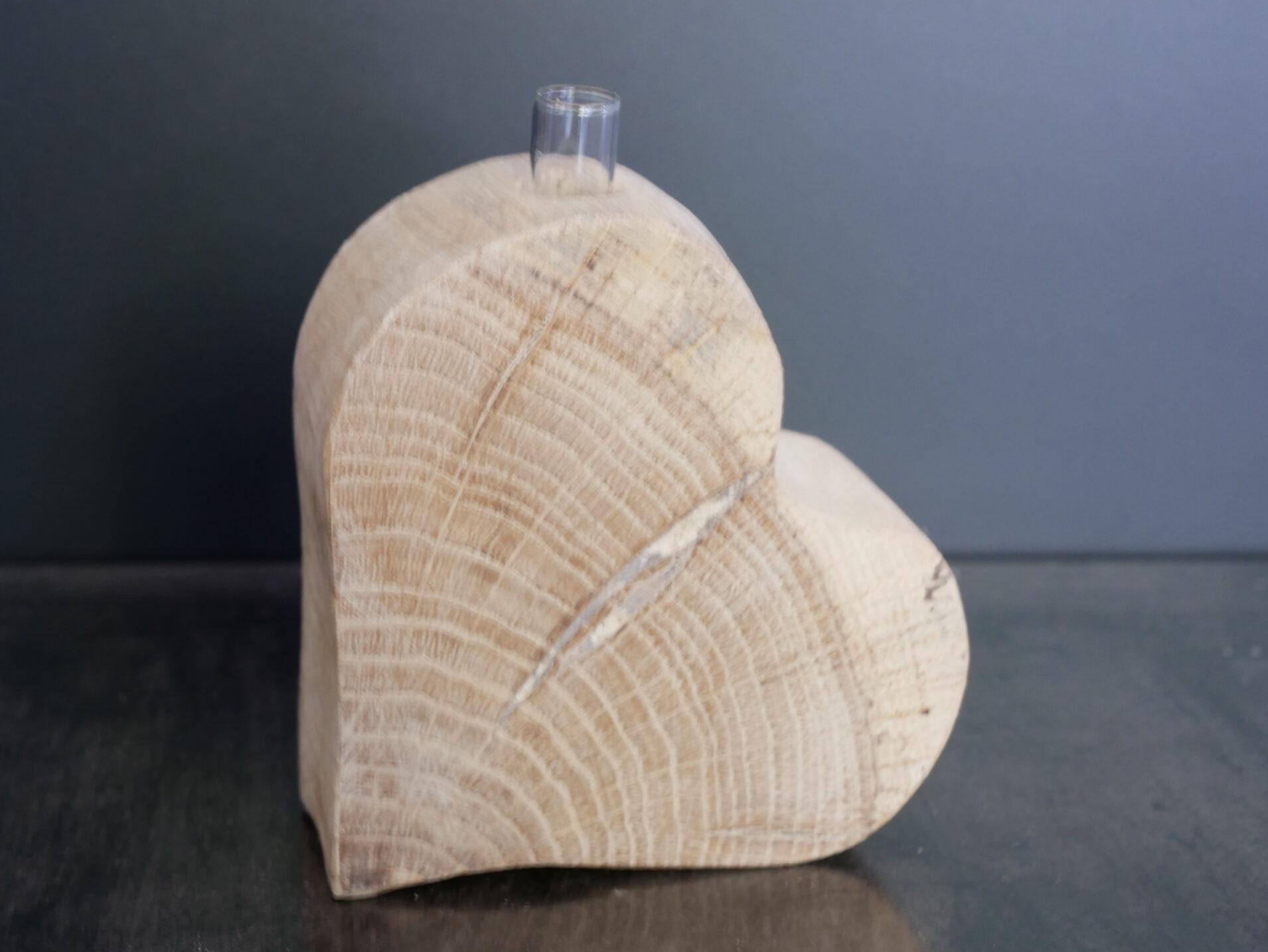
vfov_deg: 21.9
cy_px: 504
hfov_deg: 28.9
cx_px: 515
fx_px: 2455
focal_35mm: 67
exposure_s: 1/3.2
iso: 400
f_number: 5.1
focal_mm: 25
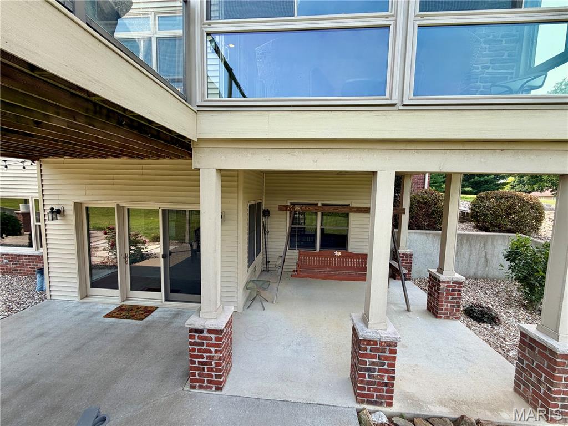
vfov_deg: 85.7
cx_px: 284
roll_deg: -1.8
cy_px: 213
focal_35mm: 14
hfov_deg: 102.1
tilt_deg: -4.7
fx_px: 230
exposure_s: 1/502
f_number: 2.2
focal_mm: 2.22
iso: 64
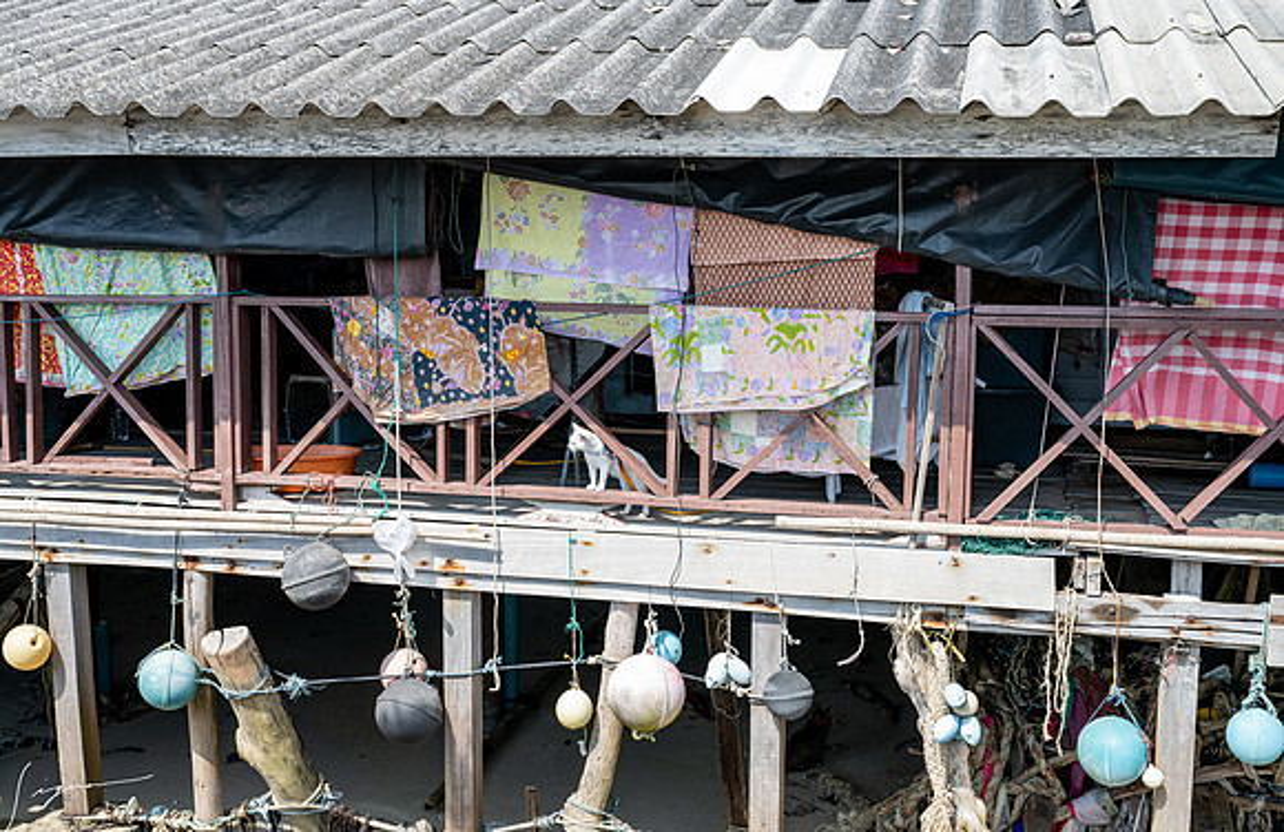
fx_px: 1414
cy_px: 406
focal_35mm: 40
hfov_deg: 48.8
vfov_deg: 32.8
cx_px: 647
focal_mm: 39
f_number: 5.6
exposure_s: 1/500
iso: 200
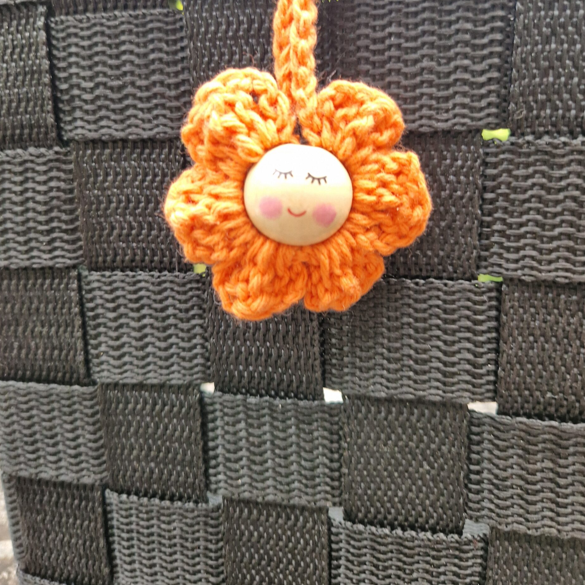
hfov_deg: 57.3
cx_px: 299
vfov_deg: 56.9
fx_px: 535
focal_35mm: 28
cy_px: 234
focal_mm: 5.4
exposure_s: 1/180
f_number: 1.8
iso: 80
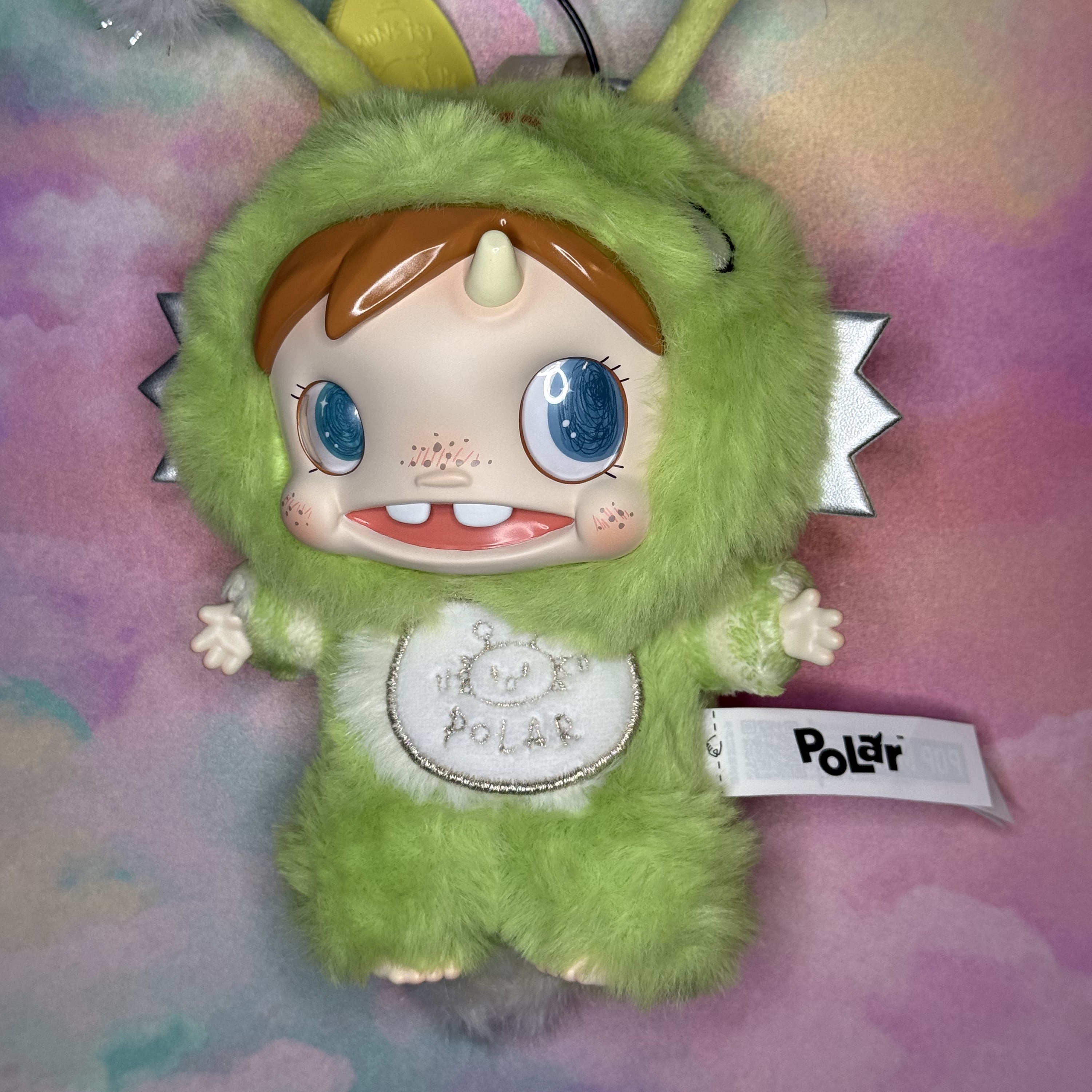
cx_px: 544
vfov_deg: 30.0
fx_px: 2034
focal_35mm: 57
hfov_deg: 30.0
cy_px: 465
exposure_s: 1/475
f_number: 1.78
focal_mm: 6.76
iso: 64
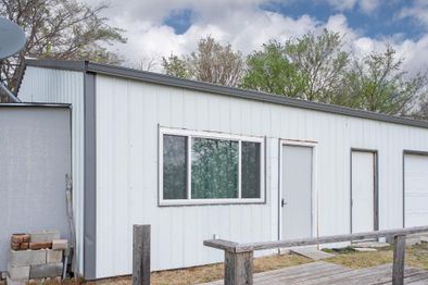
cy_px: 180
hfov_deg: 55.5
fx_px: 406
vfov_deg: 38.4
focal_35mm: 34
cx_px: 240
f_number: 9
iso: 200
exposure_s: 1/200
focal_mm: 26.9
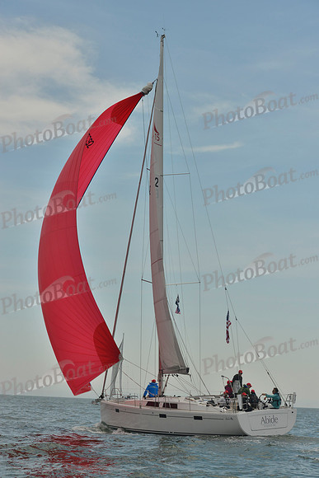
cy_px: 239
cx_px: 160
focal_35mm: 70
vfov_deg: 28.8
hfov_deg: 19.5
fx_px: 930
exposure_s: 1/1250
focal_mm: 70
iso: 280
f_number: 10
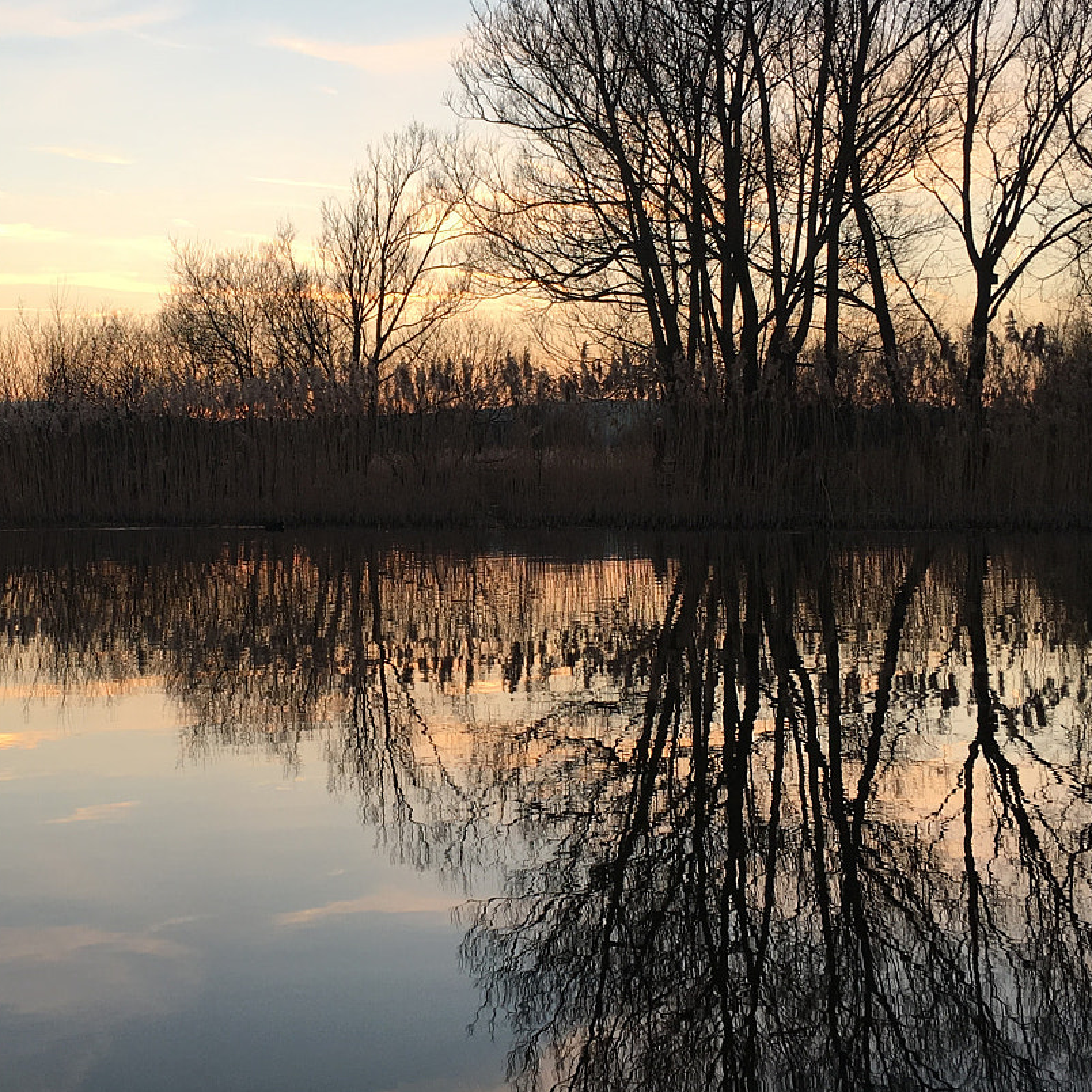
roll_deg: +0.7
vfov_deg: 33.4
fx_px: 1820
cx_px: 349
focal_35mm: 51
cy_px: 532
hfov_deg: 33.1
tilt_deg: -1.7
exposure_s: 1/123
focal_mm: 4.15
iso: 25
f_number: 2.2
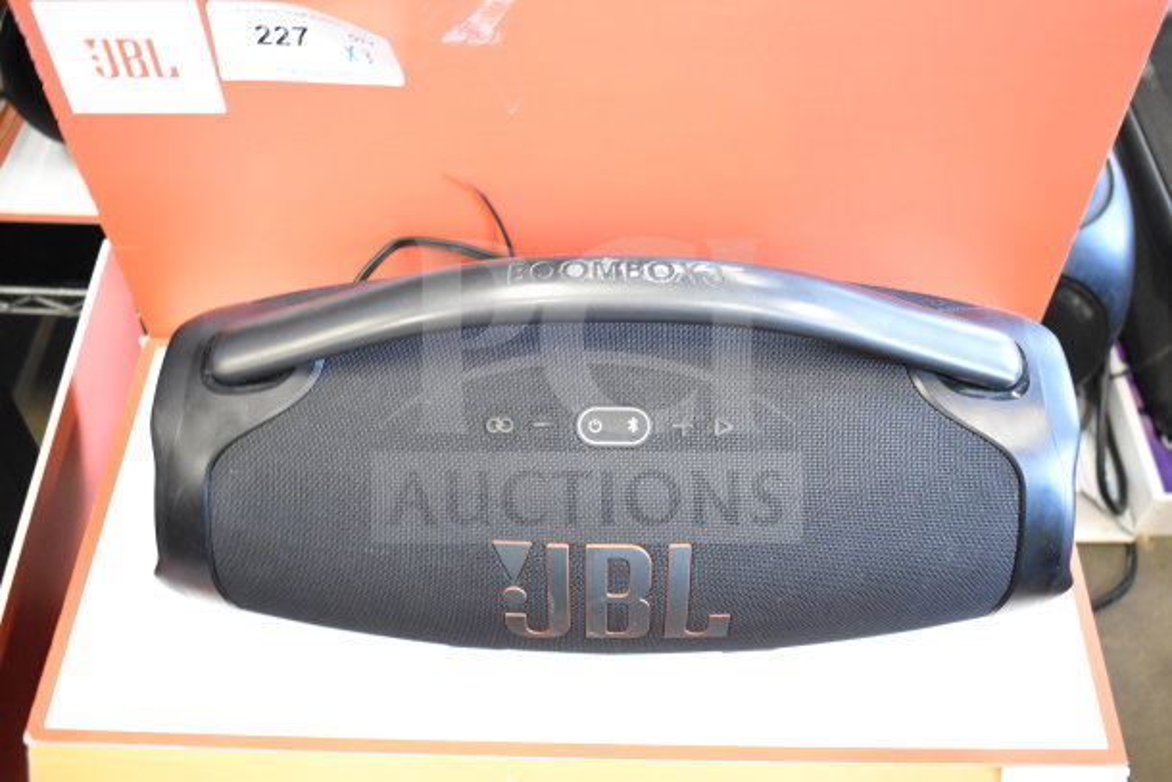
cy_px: 391
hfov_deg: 51.3
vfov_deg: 35.5
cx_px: 586
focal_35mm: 38
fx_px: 1221
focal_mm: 25
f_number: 4
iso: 4500
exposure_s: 1/40
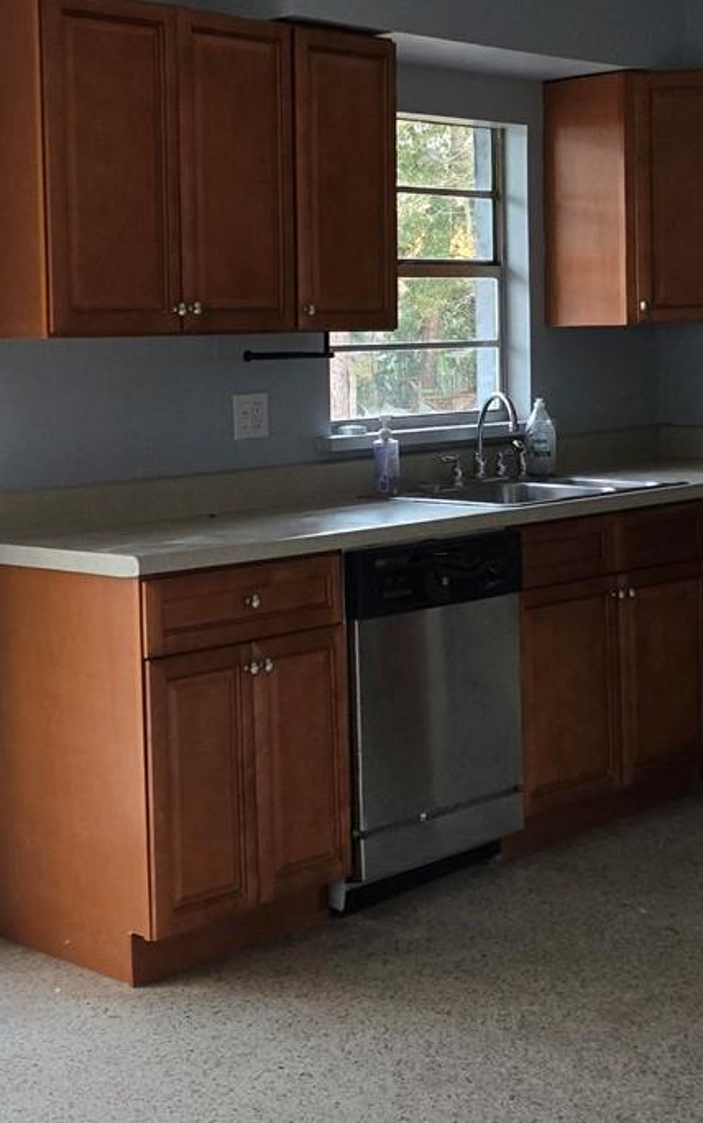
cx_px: 250
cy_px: 440
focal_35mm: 57
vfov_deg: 35.5
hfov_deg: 22.7
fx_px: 1746
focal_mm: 5.4
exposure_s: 1/120
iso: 400
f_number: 1.8
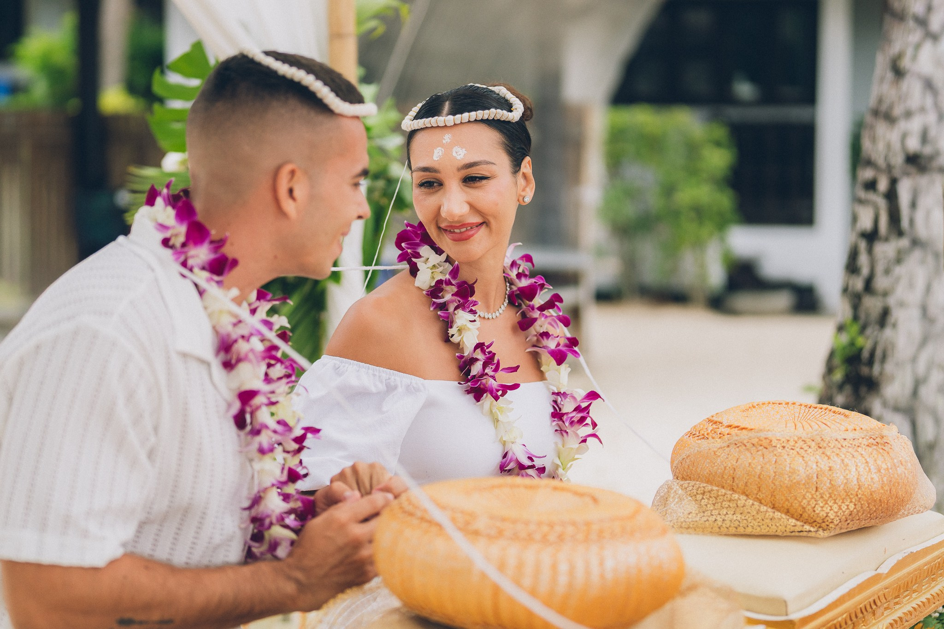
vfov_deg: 18.2
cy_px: 314
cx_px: 472
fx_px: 1966
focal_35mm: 75
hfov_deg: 27.0
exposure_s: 1/1000
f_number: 1.4
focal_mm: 50
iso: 125
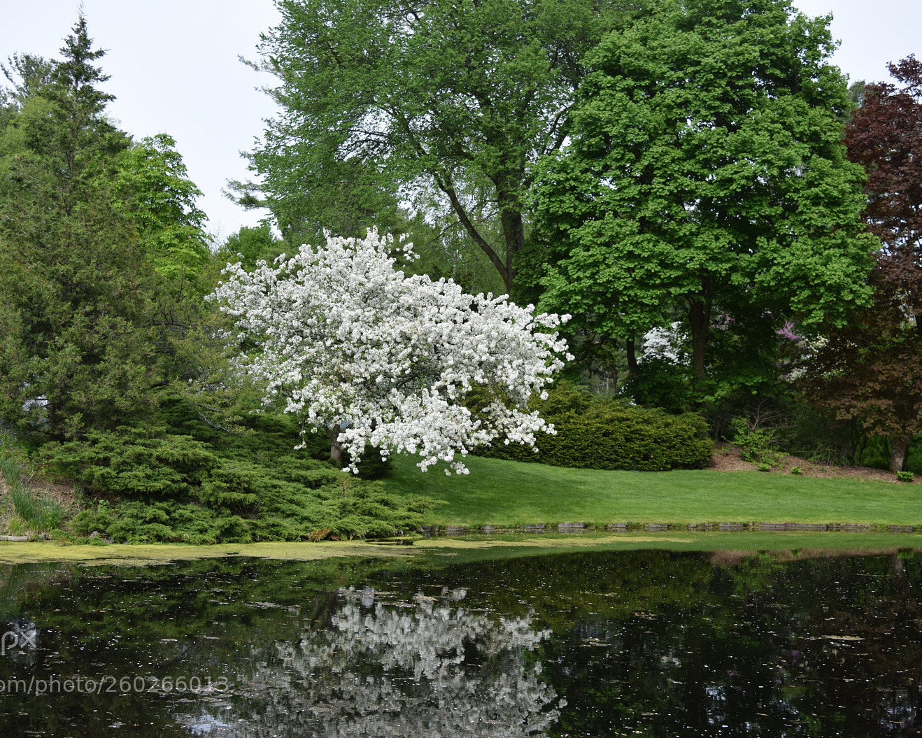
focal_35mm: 41
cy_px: 367
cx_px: 423
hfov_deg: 44.7
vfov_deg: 36.5
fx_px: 1119
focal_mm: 24
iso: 400
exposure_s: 1/1250
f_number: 5.6
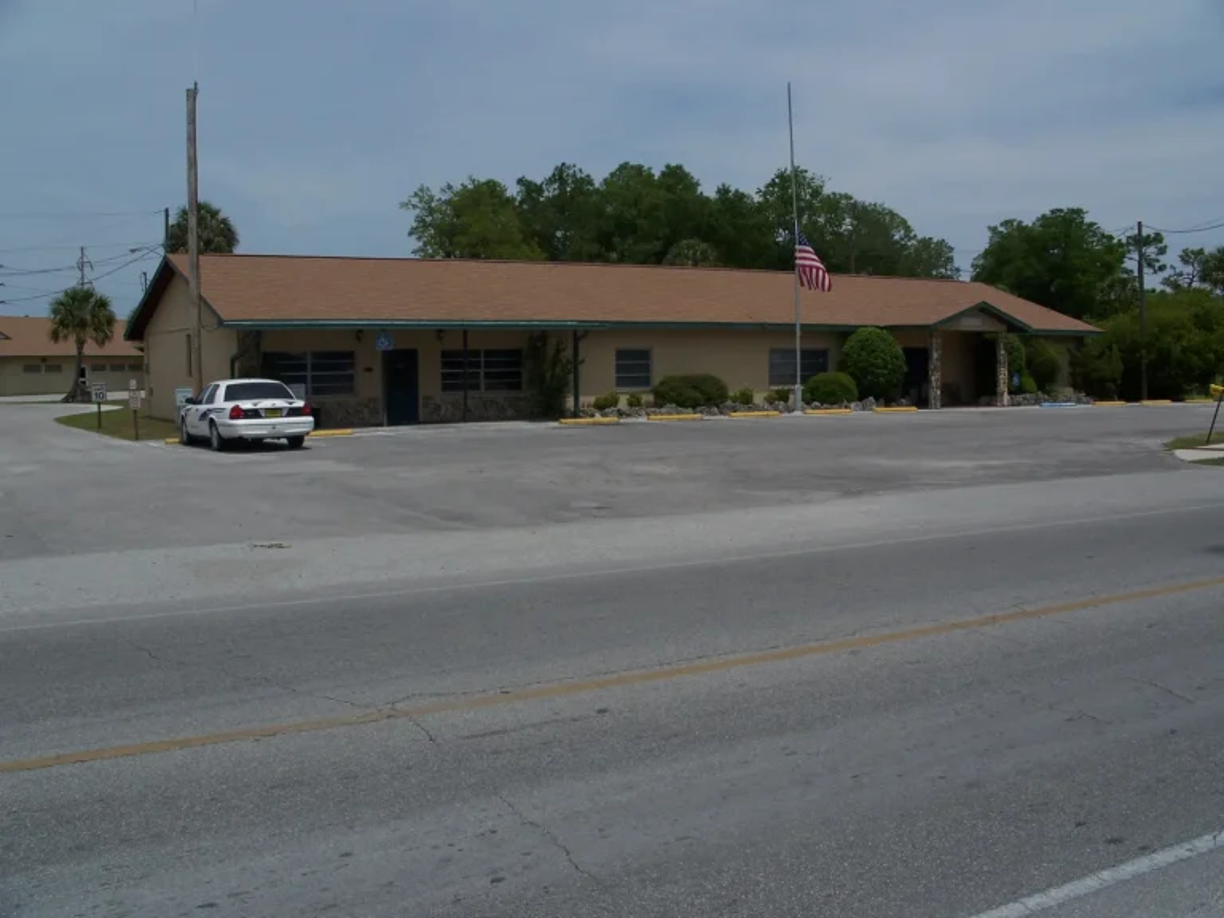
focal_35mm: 37
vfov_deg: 38.7
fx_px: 1308
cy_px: 459
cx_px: 612
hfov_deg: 50.1
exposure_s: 1/800
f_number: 5.6
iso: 64
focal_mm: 7.8
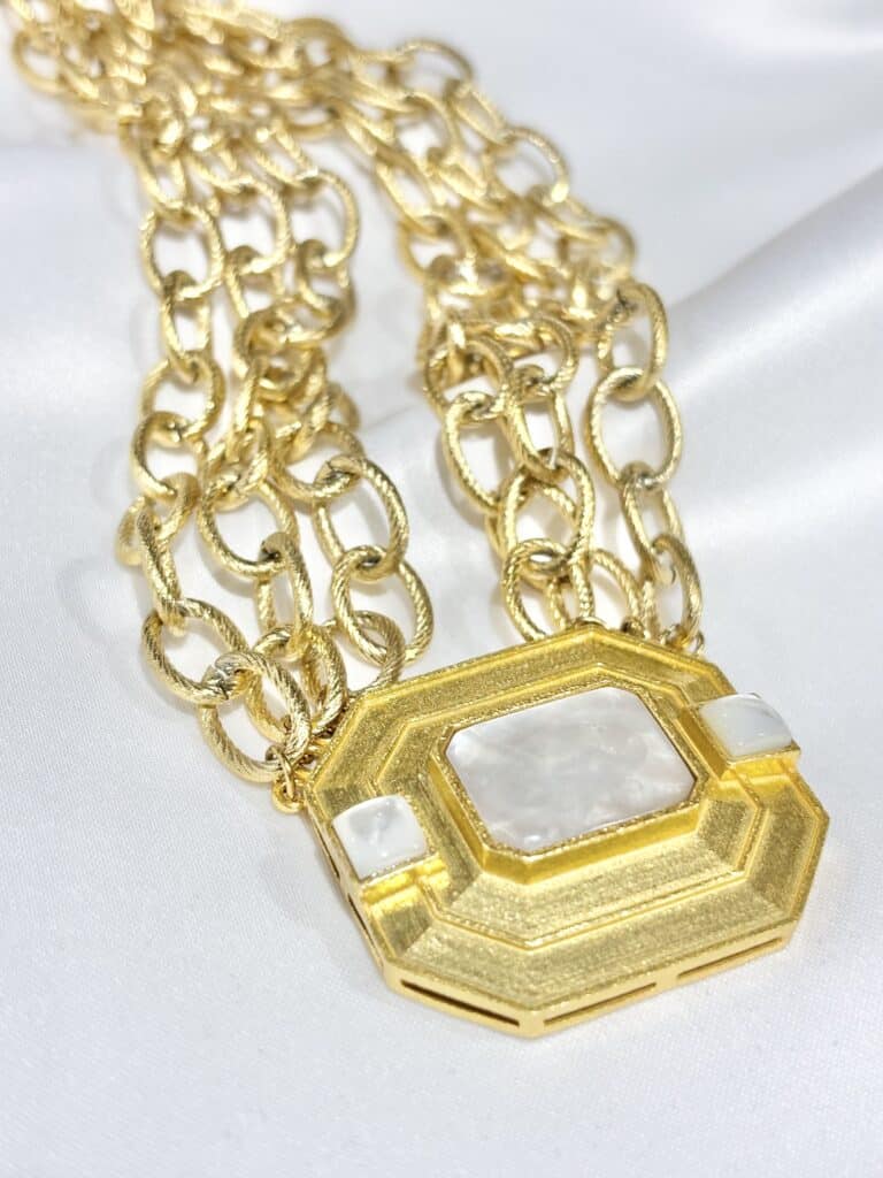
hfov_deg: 28.0
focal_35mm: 52
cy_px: 589
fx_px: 1769
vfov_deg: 36.8
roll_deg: +7.1
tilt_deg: -32.9
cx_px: 442
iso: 32
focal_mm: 5.96
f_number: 1.6
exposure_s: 1/212
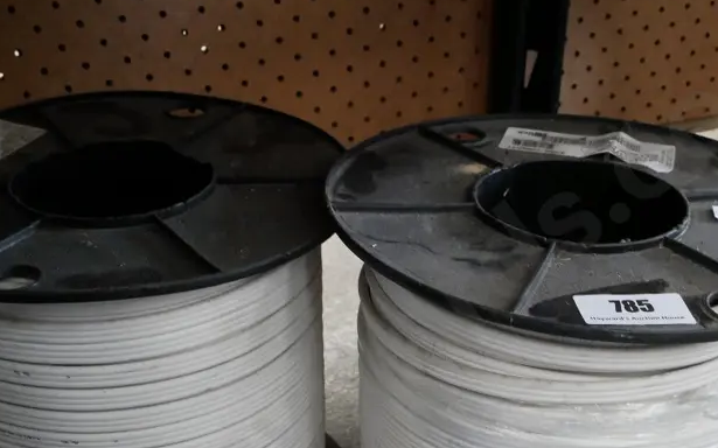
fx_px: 1037
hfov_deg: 38.2
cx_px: 378
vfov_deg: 24.0
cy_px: 366
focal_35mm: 53
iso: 3200
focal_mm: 15
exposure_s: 1/50
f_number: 5.6
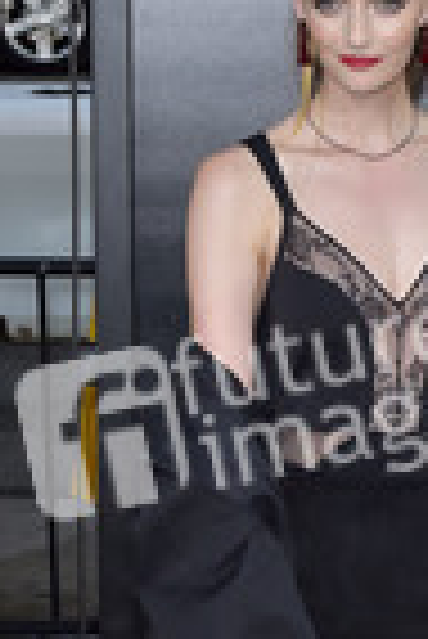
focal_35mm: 135
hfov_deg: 10.1
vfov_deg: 14.9
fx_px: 2401
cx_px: 381
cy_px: 639
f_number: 6.3
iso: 640
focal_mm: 48
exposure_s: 1/250
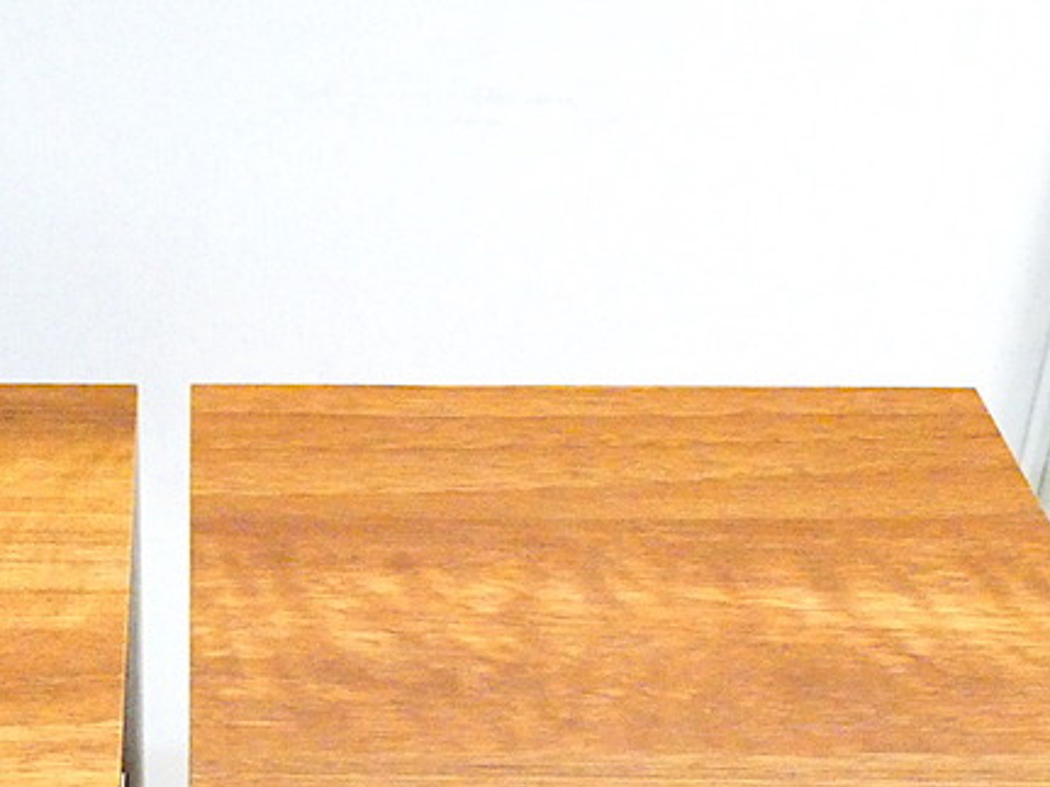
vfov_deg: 18.4
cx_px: 153
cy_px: 799
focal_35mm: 78
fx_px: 2365
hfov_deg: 24.5
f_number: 5.6
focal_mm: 6.3
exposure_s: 1/50
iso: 1600
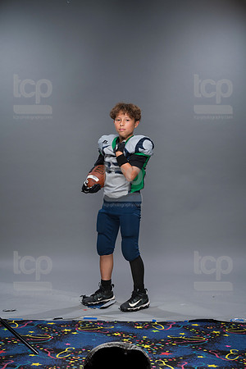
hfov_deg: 17.1
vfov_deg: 25.4
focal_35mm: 80
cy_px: 184
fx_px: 820
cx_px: 123
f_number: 6.3
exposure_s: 1/250
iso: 320
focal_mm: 80
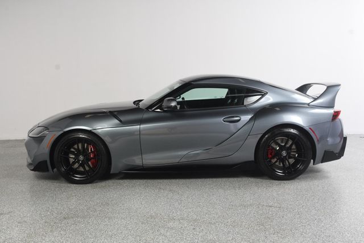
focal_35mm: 36
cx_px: 182
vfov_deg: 36.8
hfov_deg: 53.2
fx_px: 364
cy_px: 122
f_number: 8
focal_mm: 24
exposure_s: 1/160
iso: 100
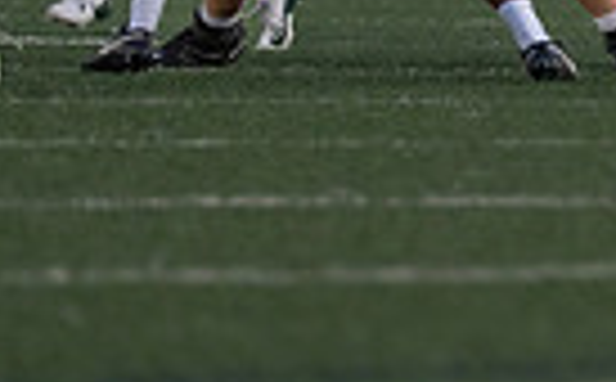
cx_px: 1063
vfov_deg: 1.3
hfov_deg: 2.0
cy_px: -336
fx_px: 17290
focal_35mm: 1032
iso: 1250
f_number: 2.8
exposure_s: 1/1000
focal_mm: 200
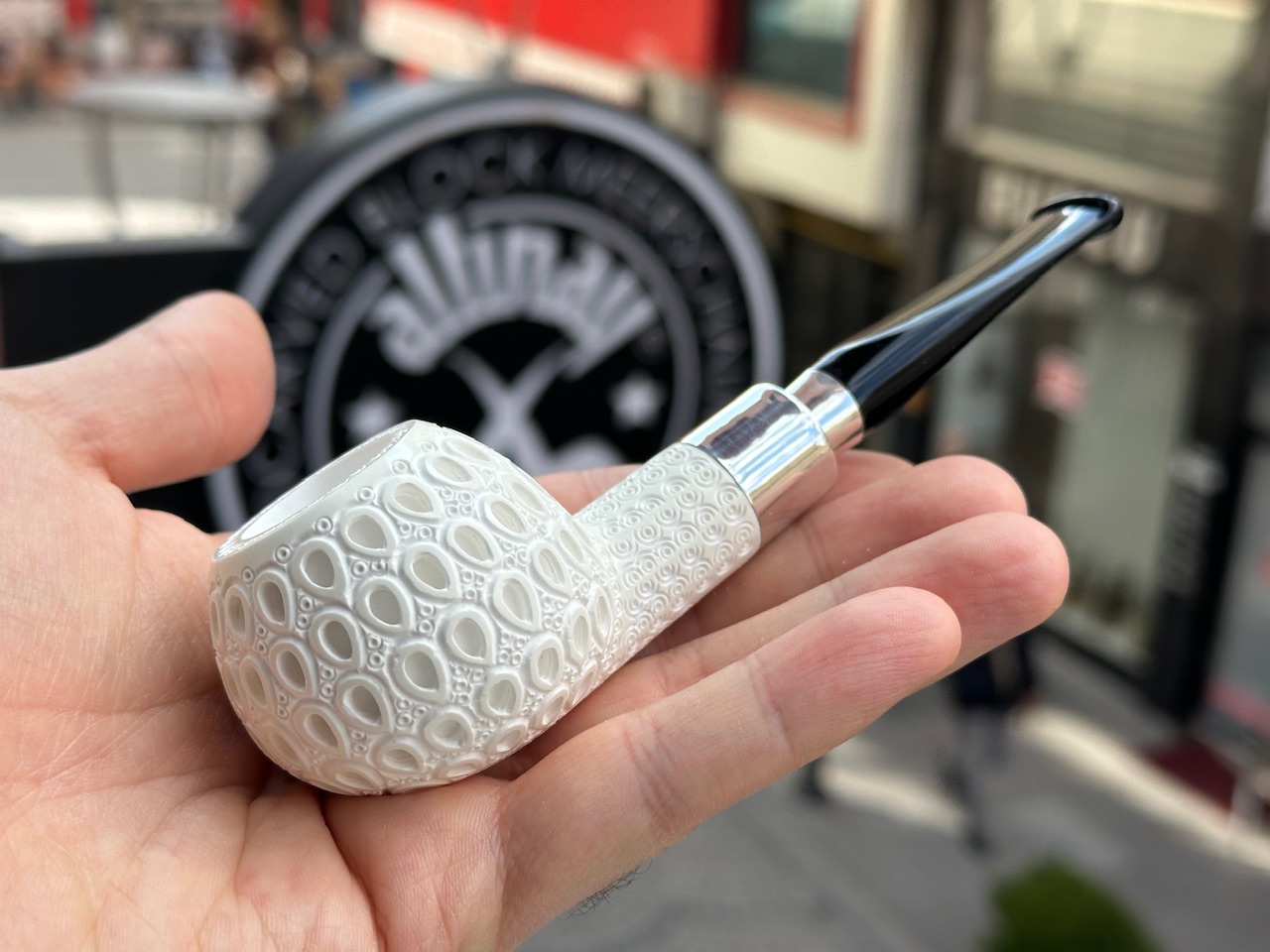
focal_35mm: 48
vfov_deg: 30.3
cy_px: 476
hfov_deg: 39.7
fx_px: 1761
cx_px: 635
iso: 64
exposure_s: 1/1085
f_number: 1.78
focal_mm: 6.86
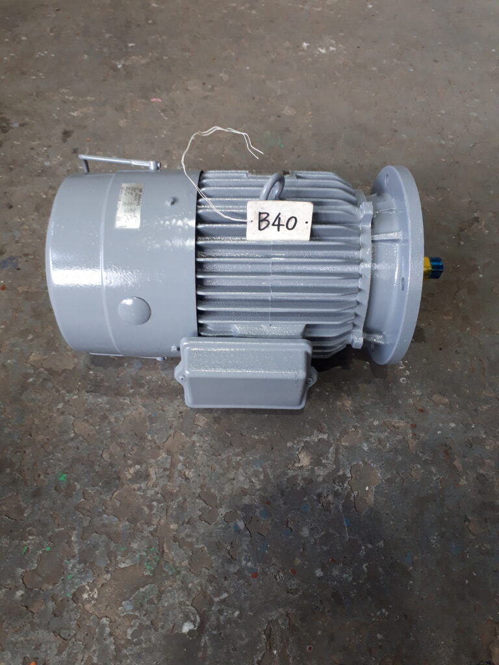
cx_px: 250
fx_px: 519
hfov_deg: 51.4
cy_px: 332
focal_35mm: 27
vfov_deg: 65.3
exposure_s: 1/33
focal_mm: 3.6
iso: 100
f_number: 1.9
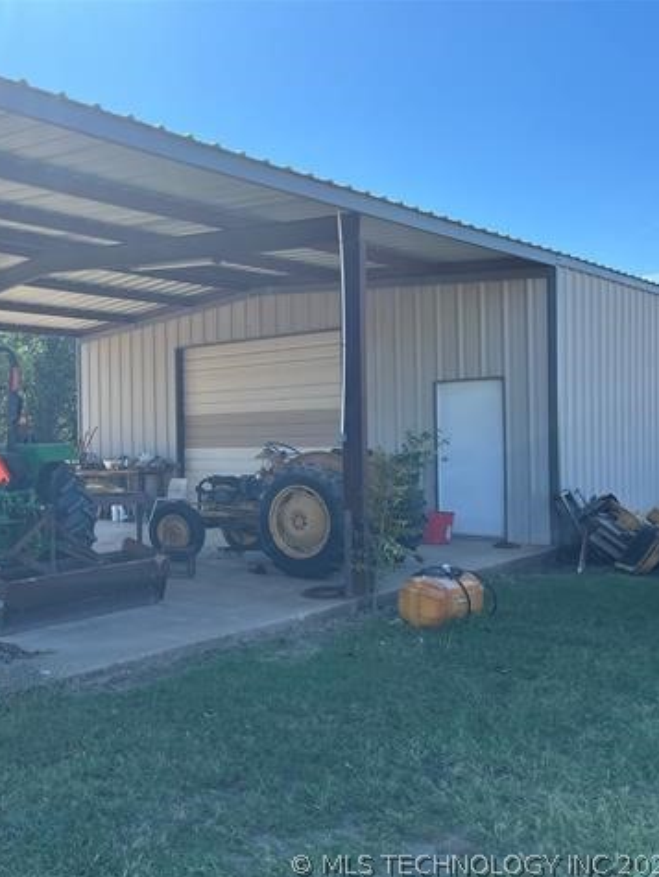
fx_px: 887
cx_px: 98
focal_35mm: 35
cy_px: 441
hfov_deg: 38.6
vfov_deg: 52.6
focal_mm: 5.7
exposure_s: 1/1779
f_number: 1.5
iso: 50
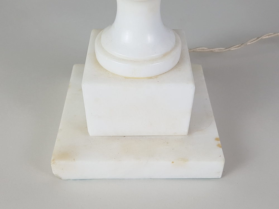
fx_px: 210
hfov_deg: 67.3
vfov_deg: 53.1
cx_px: 140
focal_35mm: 26
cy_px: 104
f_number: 1.7
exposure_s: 1/100
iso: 80
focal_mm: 4.2
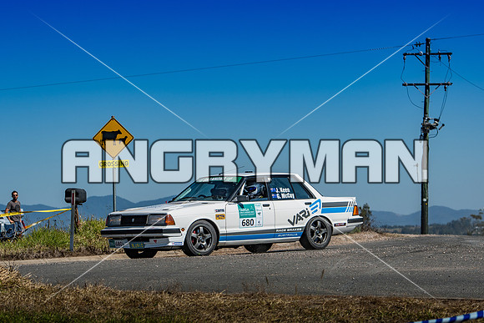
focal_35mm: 150
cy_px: 162
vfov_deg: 9.2
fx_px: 2017
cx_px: 242
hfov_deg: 13.7
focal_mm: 100
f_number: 4.5
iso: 100
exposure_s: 1/3200
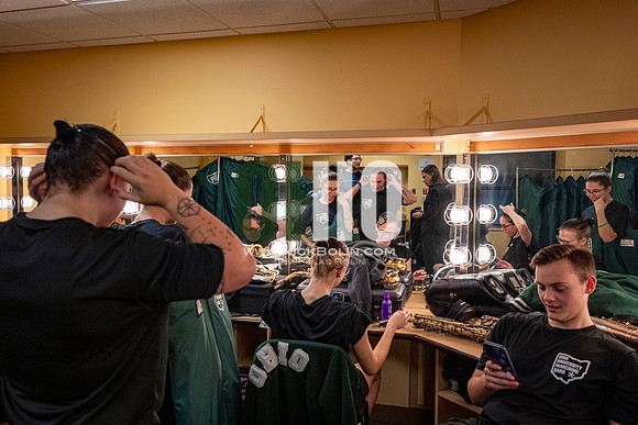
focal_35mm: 27
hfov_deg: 67.4
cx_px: 319
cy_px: 212
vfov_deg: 48.0
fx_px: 479
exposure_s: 1/160
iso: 1250
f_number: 4
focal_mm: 27
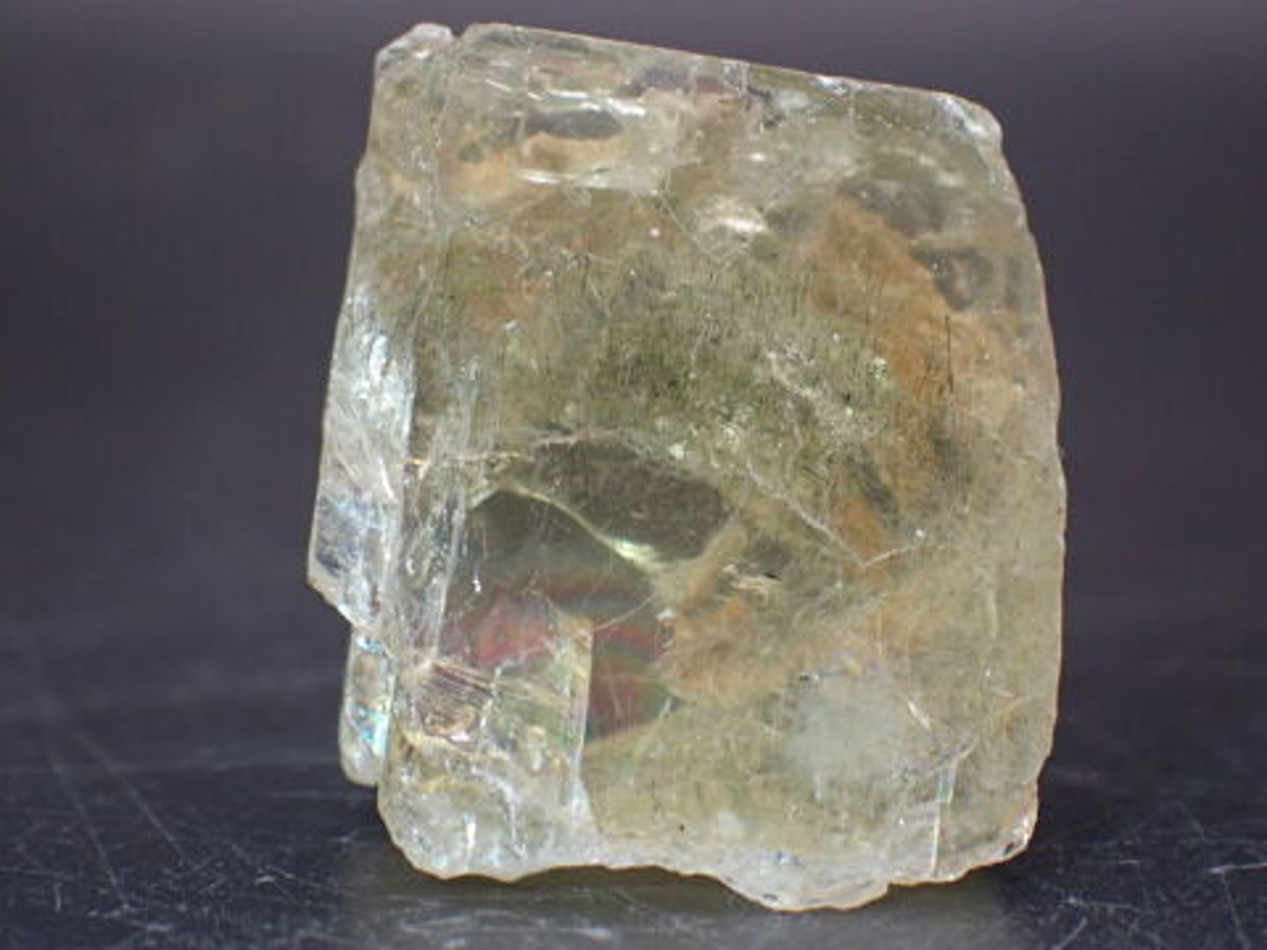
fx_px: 3660
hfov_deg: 19.6
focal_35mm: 100
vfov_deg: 14.8
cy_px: 475
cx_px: 634
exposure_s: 1/100
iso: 500
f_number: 14
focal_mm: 18
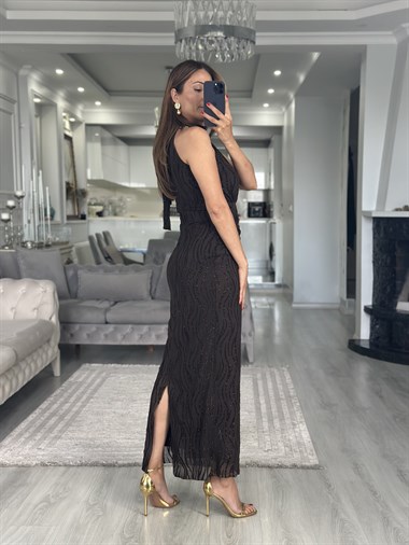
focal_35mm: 48
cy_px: 272
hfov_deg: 30.3
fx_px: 756
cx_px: 204
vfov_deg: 39.6
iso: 200
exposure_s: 1/60
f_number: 1.78
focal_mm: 6.86
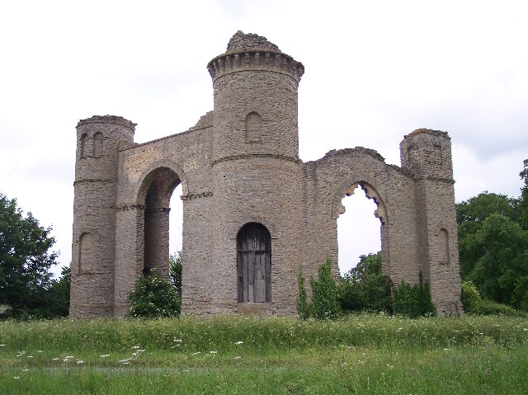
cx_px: 264
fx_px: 579
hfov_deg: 49.0
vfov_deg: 37.7
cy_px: 198
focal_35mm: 38
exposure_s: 1/700
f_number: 2.8
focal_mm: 8
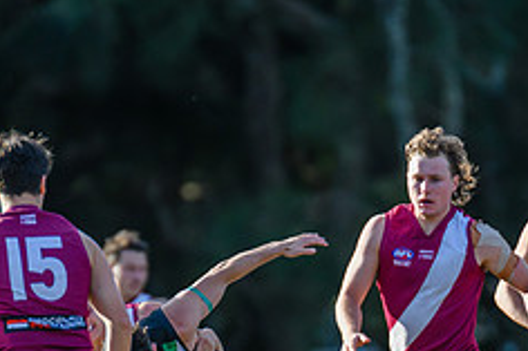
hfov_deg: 1.8
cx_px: 312
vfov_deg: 1.2
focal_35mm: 1171
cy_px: 384
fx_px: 17162
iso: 1100
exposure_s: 1/2500
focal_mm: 420
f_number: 4
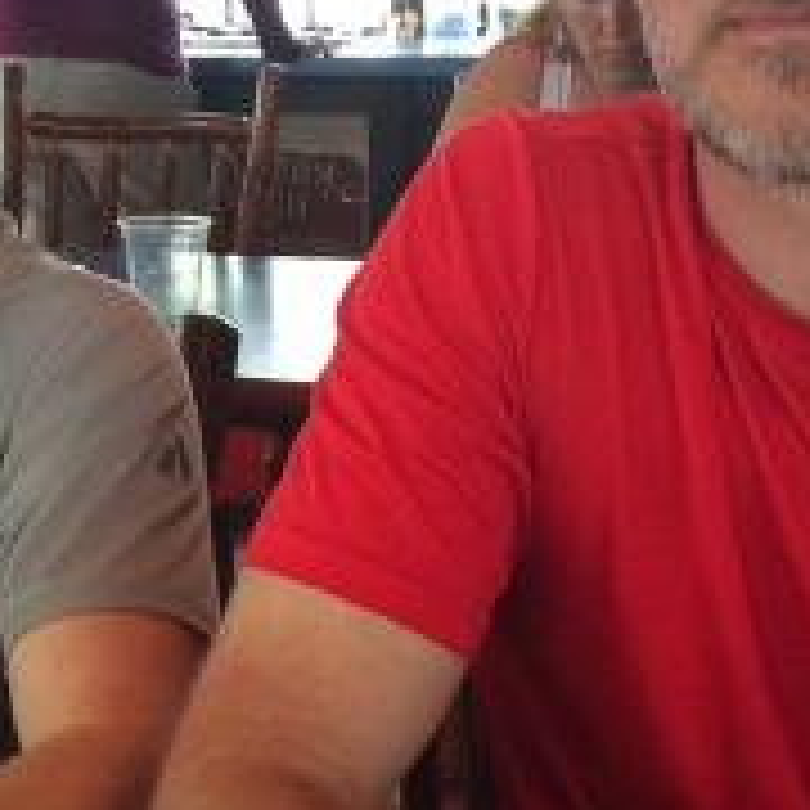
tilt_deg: -11.5
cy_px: 346
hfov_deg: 18.9
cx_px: 135
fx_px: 2409
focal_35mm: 91
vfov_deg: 19.1
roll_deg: +1.2
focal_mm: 4.15
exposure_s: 1/30
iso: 160
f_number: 2.2
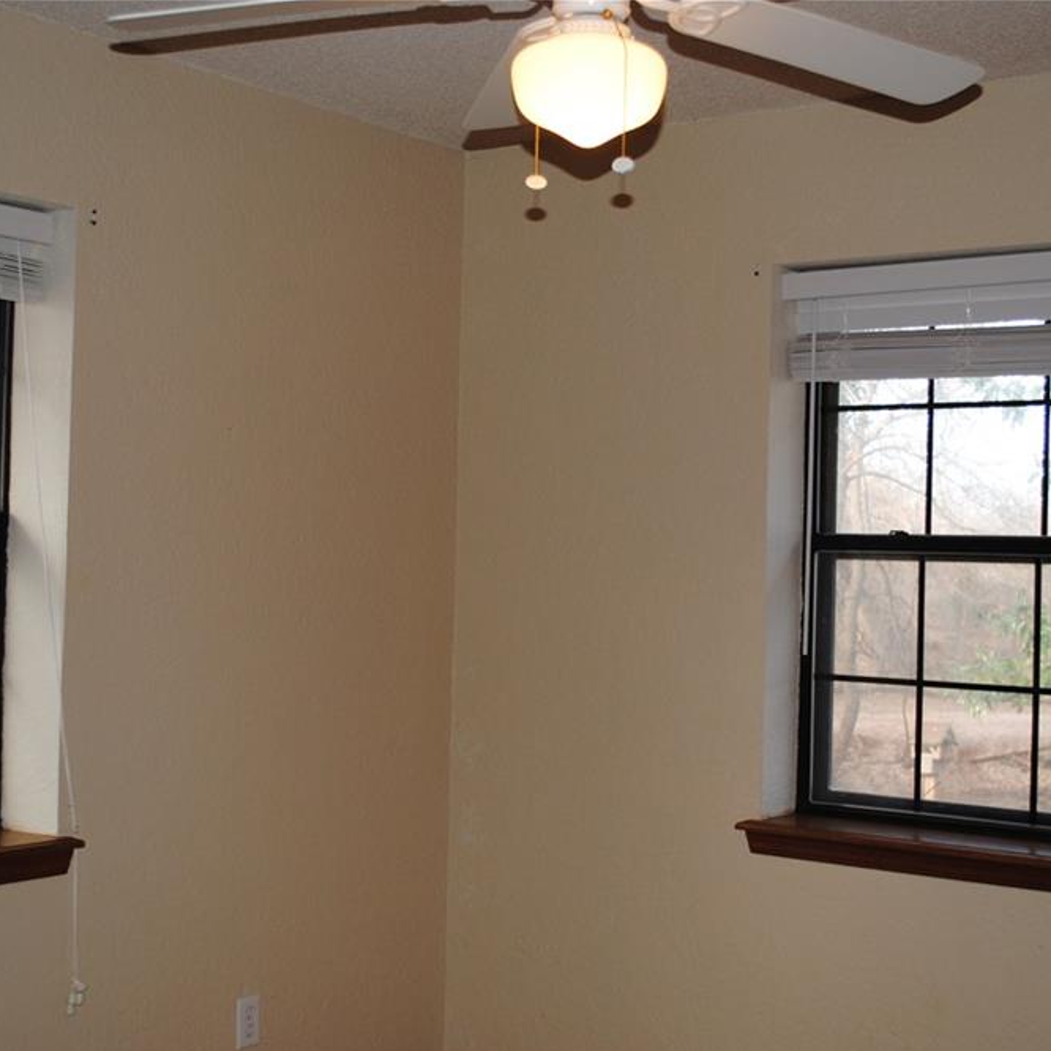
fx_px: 1752
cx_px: 548
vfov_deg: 33.4
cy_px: 538
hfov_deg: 33.4
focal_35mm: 51
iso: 200
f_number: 4.2
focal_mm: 26
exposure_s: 1/60
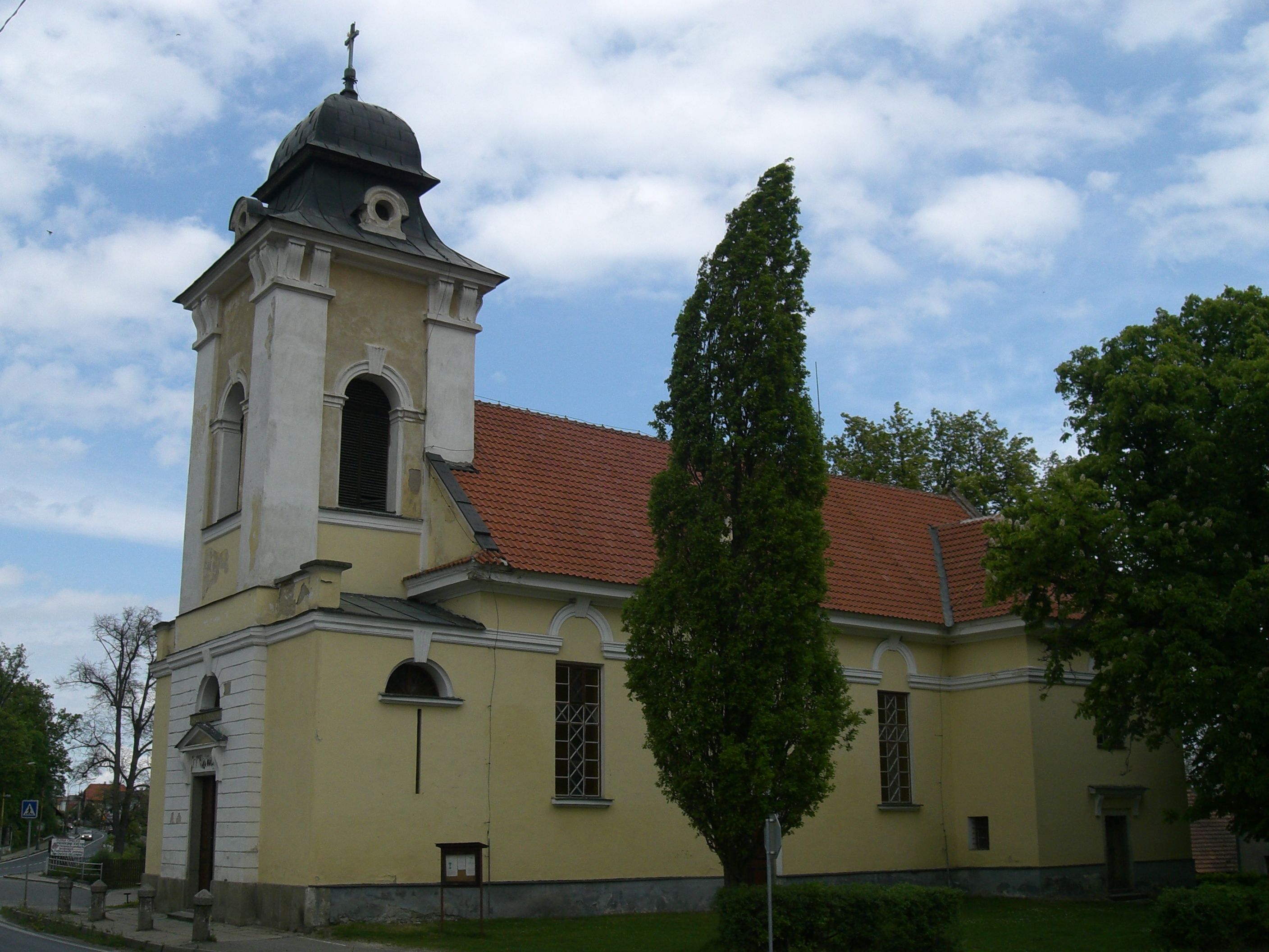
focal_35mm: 38
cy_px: 476
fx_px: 1393
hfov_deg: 49.0
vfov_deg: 37.7
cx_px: 634
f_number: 4.4
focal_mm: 6.3
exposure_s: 1/500
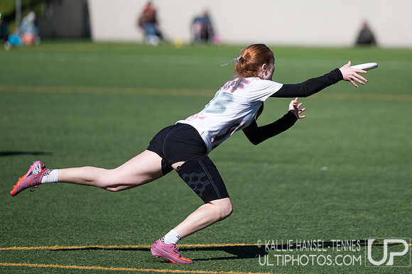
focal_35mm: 297
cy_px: 73
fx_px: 3400
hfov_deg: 6.9
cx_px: 283
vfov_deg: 4.6
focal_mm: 200
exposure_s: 1/3200
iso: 100
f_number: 2.8
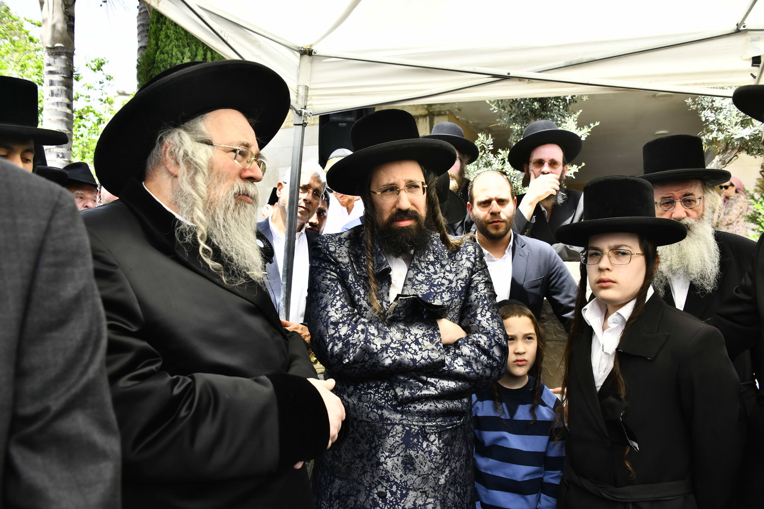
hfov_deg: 58.7
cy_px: 254
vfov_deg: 41.1
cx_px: 382
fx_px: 679
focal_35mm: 32
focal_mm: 32
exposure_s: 1/320
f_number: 5.6
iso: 320
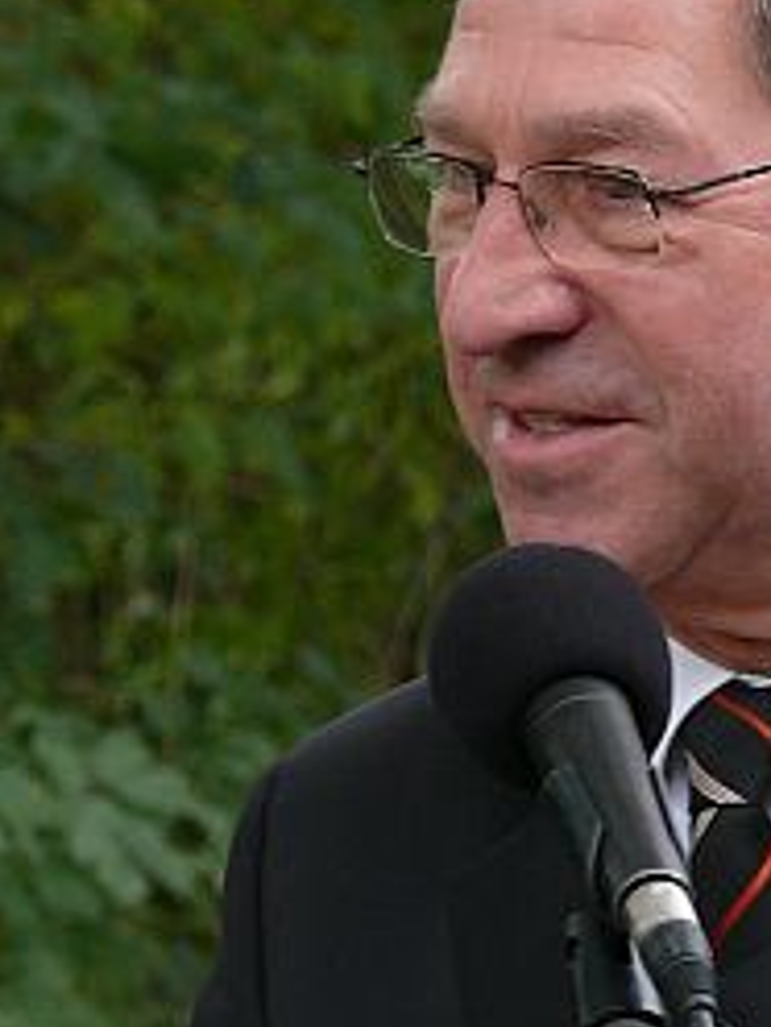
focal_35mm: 460
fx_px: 13661
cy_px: 277
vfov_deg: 4.3
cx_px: 663
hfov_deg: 3.2
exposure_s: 1/80
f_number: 3.6
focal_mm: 30
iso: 100
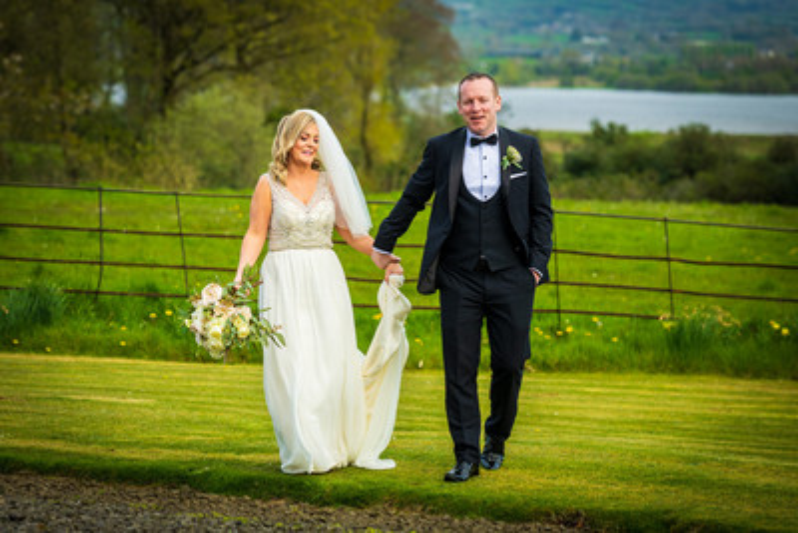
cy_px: 326
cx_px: 310
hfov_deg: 13.4
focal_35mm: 153
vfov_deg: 9.0
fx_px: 3391
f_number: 4
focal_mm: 125
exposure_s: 1/1000
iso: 160
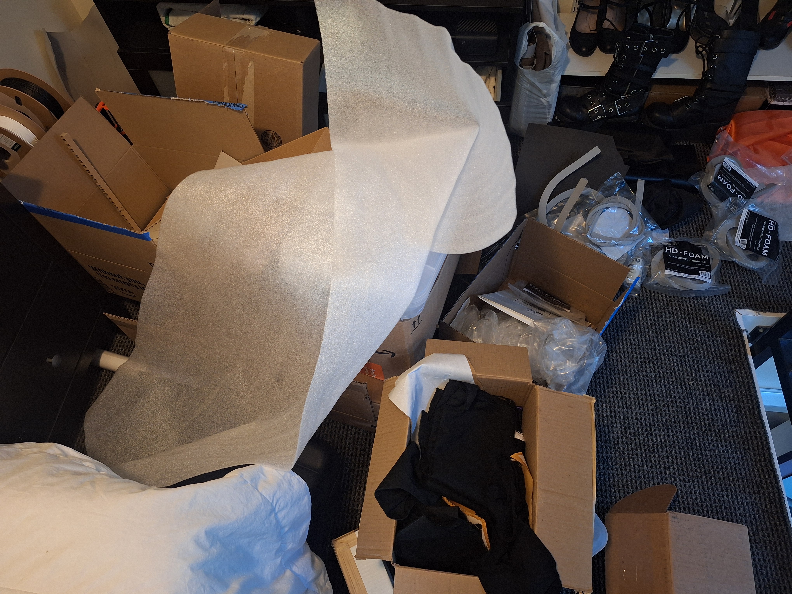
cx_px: 396
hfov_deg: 73.9
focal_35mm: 23
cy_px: 297
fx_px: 526
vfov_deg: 58.9
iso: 320
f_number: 1.8
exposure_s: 1/24
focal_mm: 5.54
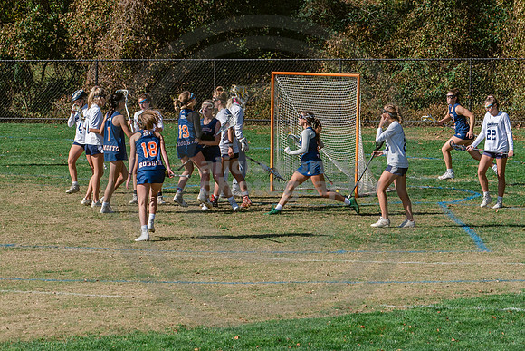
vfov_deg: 6.8
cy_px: 130
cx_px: 270
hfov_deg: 10.1
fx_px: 2956
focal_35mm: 203
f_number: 7.1
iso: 250
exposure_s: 1/800
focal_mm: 122
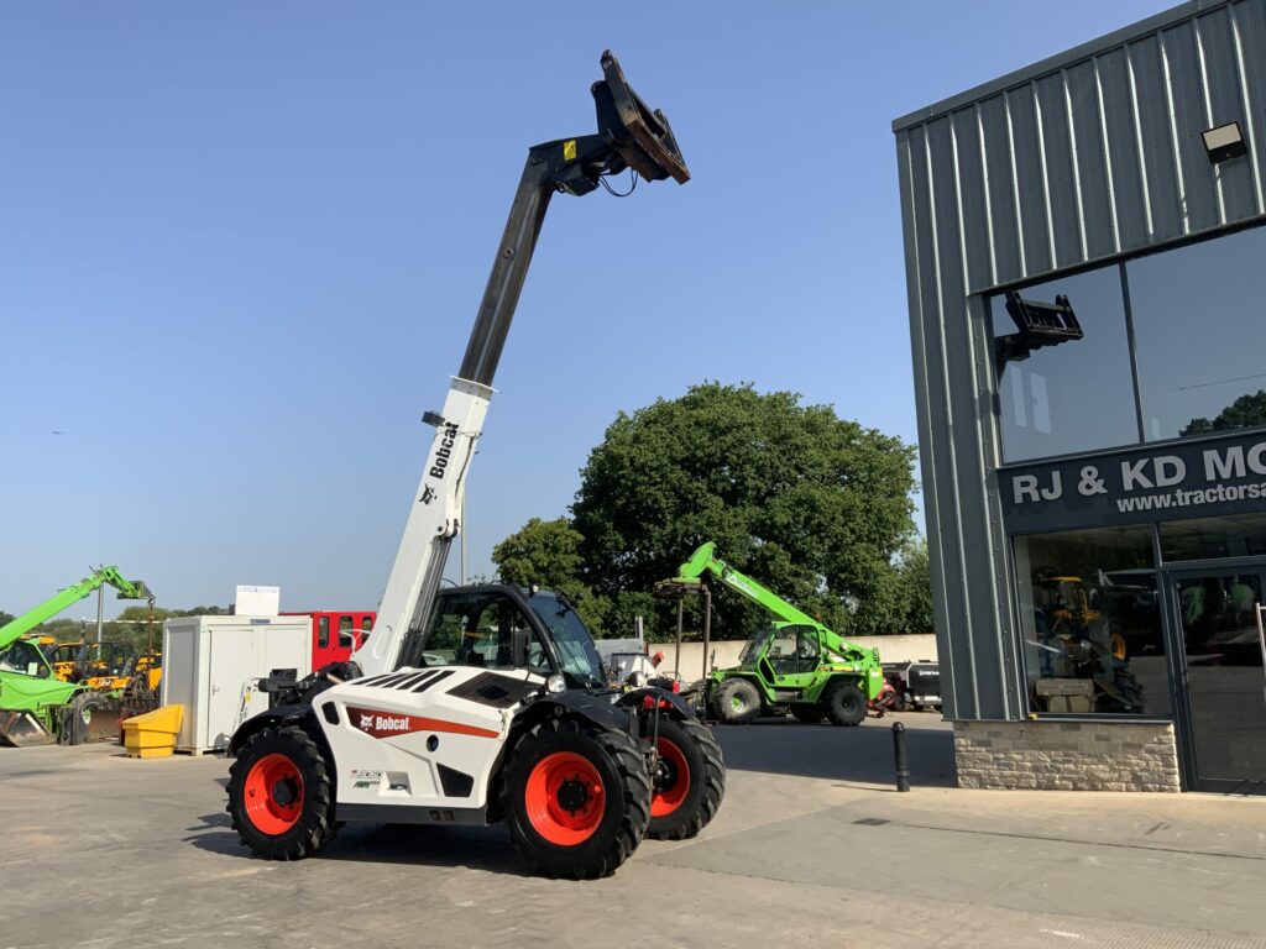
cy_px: 474
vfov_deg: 48.2
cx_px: 633
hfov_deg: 61.7
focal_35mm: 29
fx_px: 1061
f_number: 1.8
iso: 16
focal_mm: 3
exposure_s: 1/1984
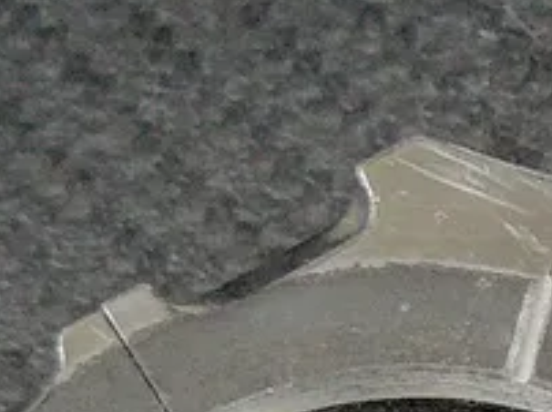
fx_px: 3408
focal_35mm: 214
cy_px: 622
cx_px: 992
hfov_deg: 8.9
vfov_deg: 6.8
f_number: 2.8
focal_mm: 6
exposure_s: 1/30
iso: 160
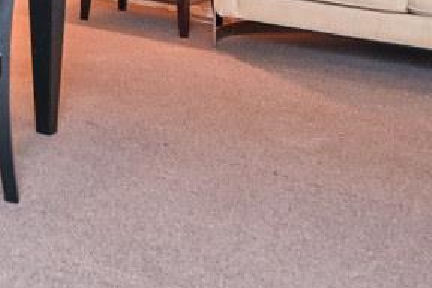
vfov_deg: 16.5
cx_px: -267
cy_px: -177
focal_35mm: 73
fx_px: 876
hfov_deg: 21.6
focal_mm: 14
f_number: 4
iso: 900
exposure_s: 1/60
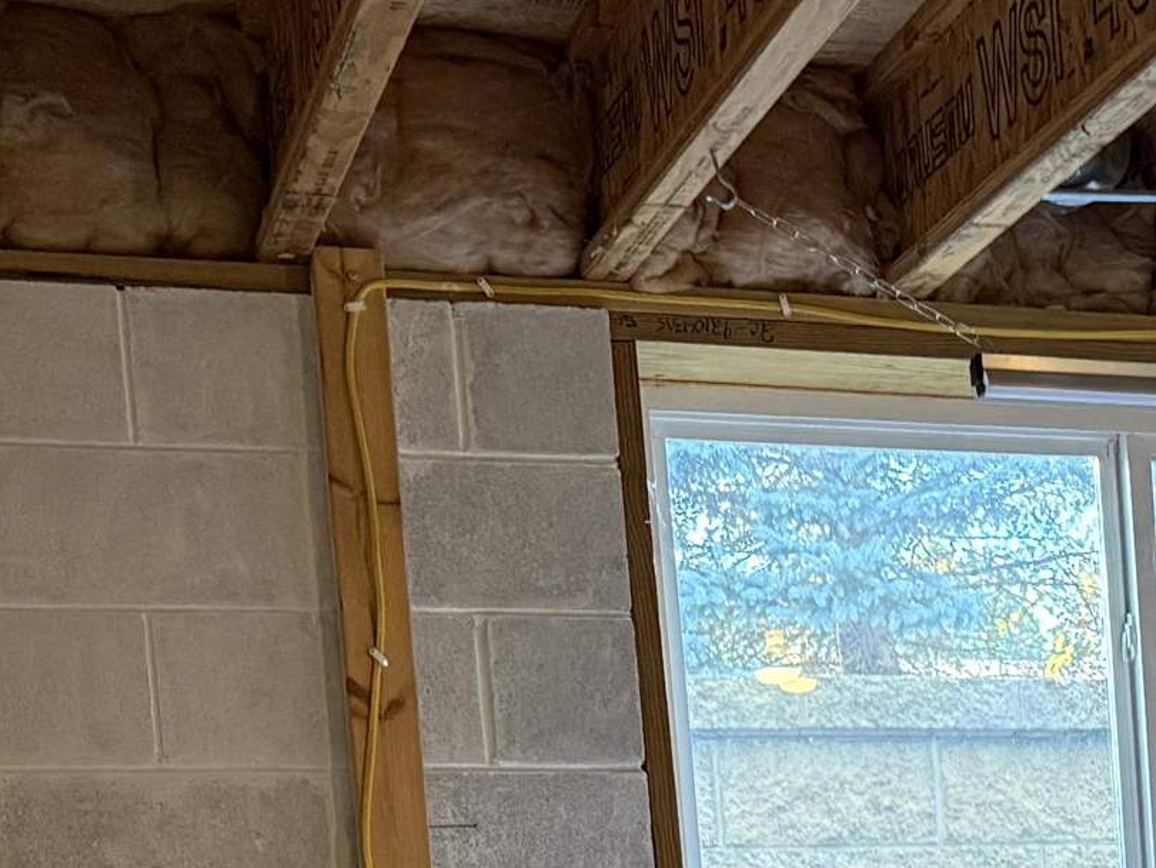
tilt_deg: -6.8
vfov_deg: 15.0
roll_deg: +3.3
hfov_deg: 20.2
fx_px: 3040
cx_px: 1383
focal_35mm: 91
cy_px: 1326
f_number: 1.78
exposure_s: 1/60
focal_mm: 6.76
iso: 500
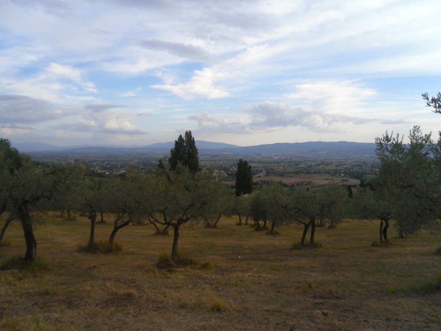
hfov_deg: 63.4
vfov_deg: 49.7
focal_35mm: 28
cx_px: 220
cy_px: 166
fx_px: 357
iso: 80
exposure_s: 1/394
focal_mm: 5.1
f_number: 3.4
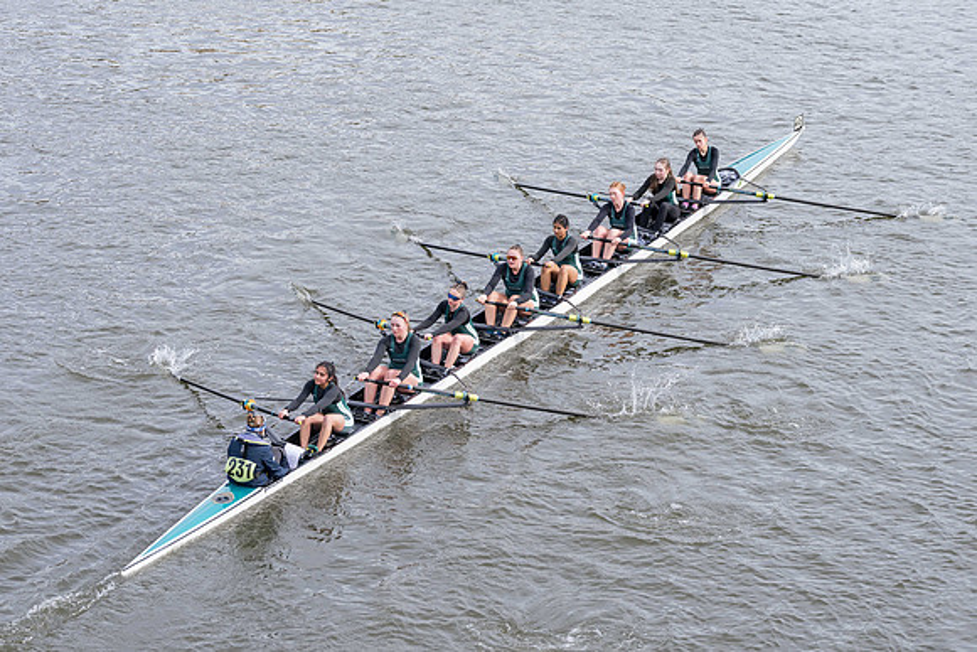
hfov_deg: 20.0
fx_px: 2769
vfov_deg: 13.4
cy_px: 326
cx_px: 488
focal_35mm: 102
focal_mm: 102
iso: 800
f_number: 5.6
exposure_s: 1/1600
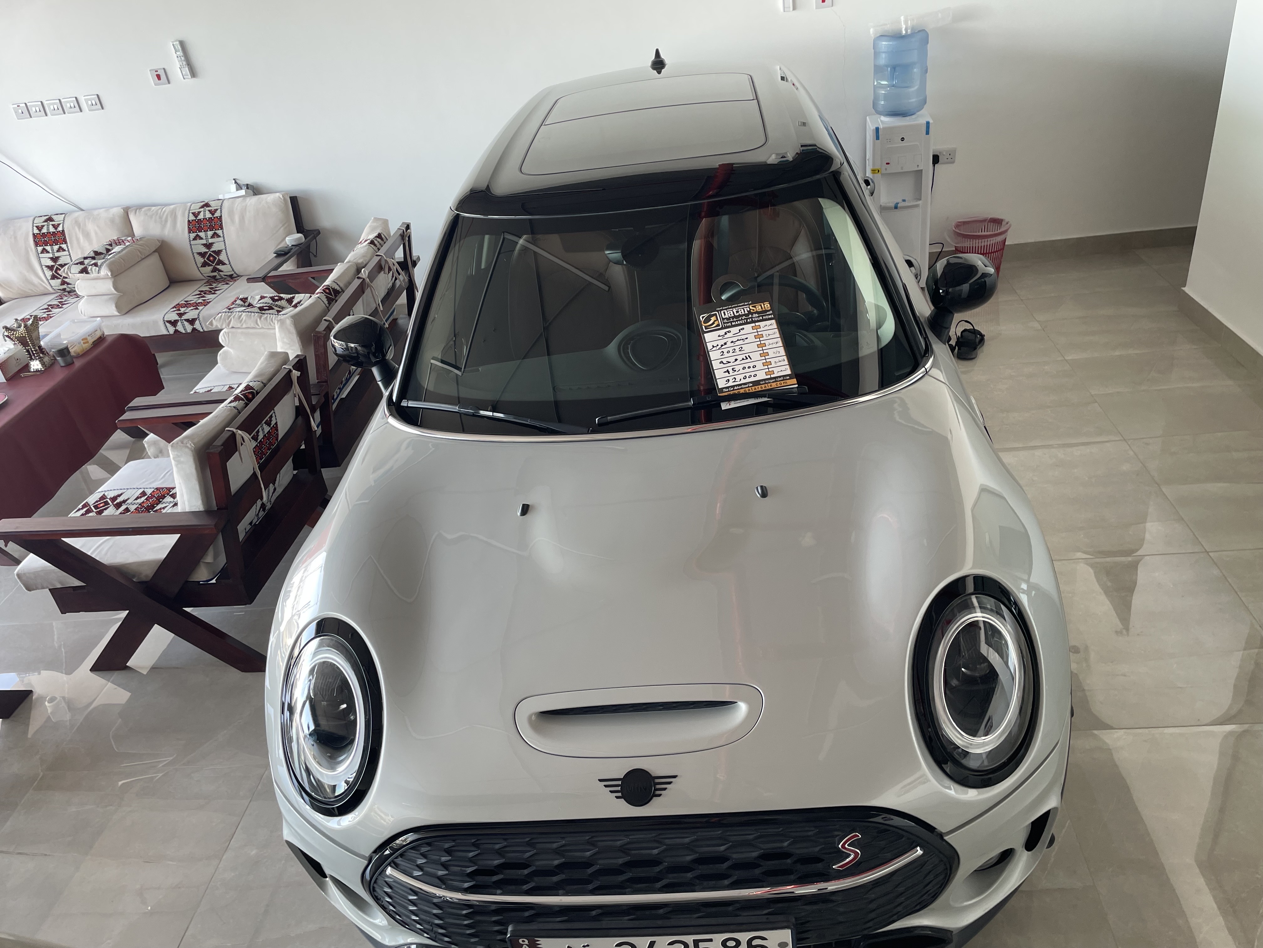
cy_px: 474
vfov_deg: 53.1
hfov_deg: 67.3
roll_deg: +9.2
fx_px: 949
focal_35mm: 26
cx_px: 632
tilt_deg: -32.6
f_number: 1.6
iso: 64
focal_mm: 4.2
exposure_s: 1/121
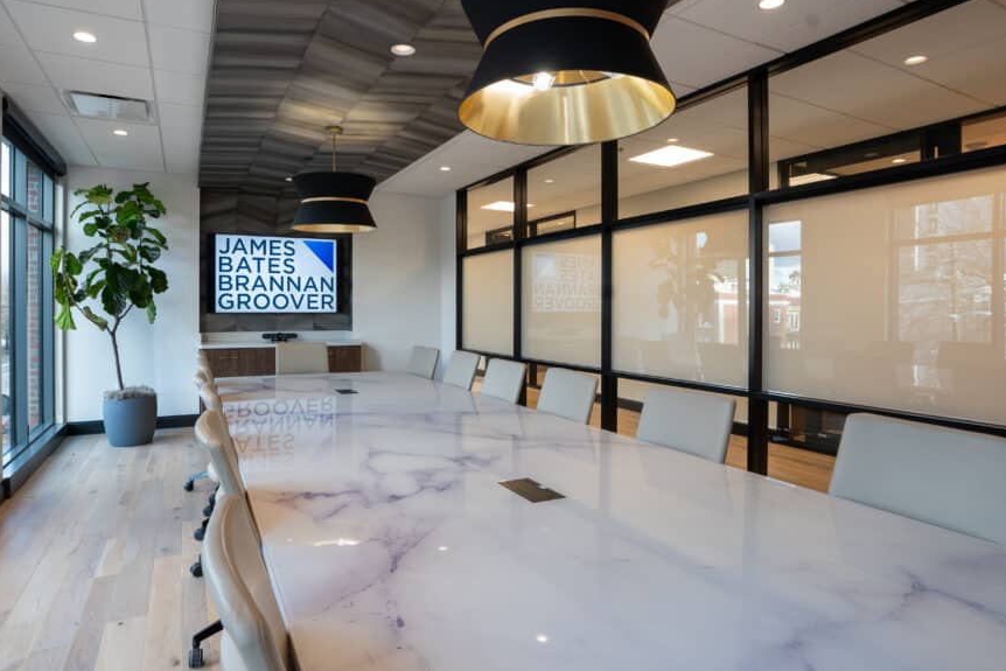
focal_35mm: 19
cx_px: 462
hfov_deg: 86.7
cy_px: 310
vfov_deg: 64.5
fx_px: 531
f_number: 7.1
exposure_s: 1/4
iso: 100
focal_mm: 16
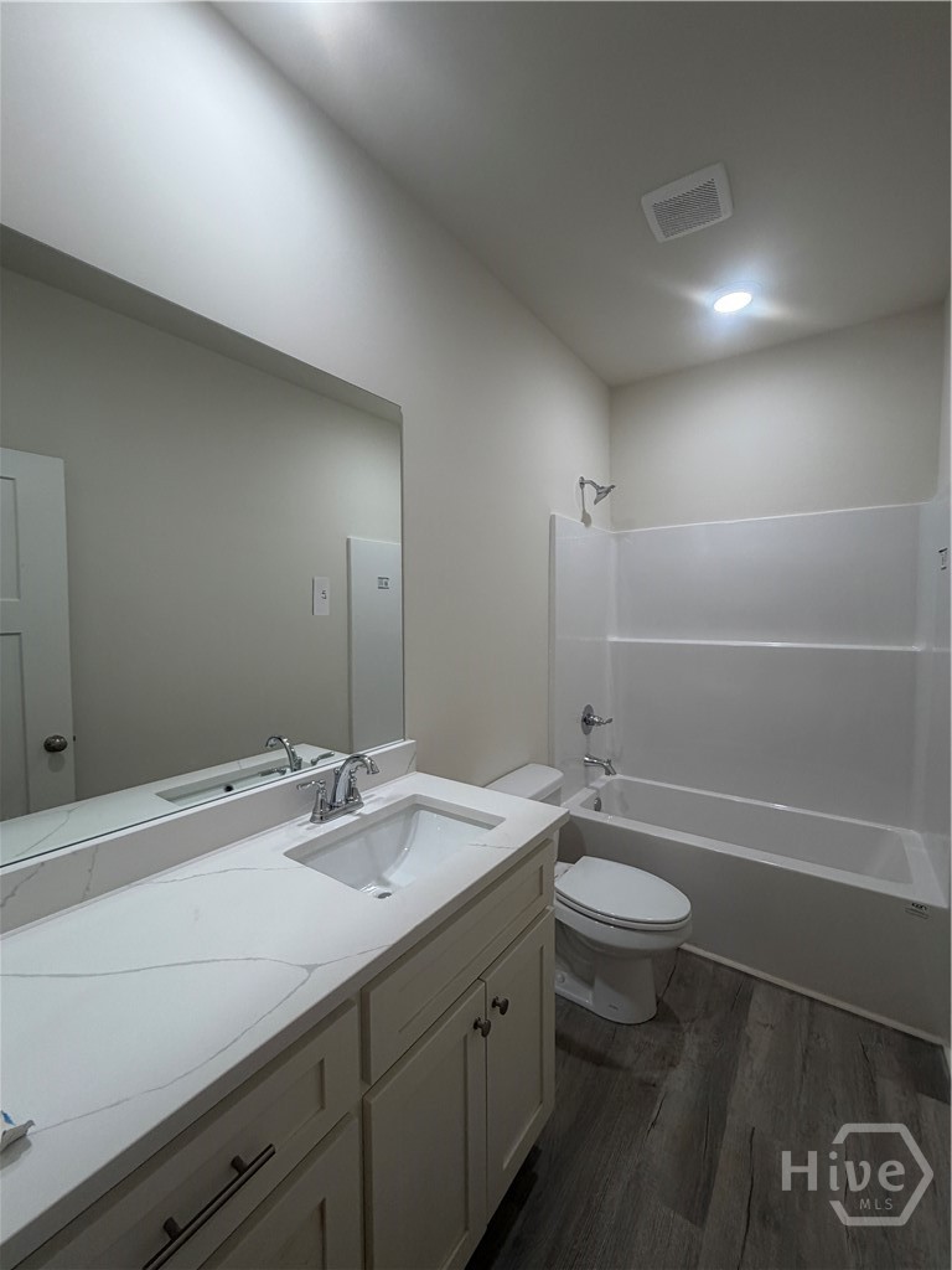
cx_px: 476
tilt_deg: -3.8
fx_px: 513
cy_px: 635
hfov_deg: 85.7
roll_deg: +0.4
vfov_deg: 102.1
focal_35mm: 14
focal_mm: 2.22
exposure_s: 1/120
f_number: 2.2
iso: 160
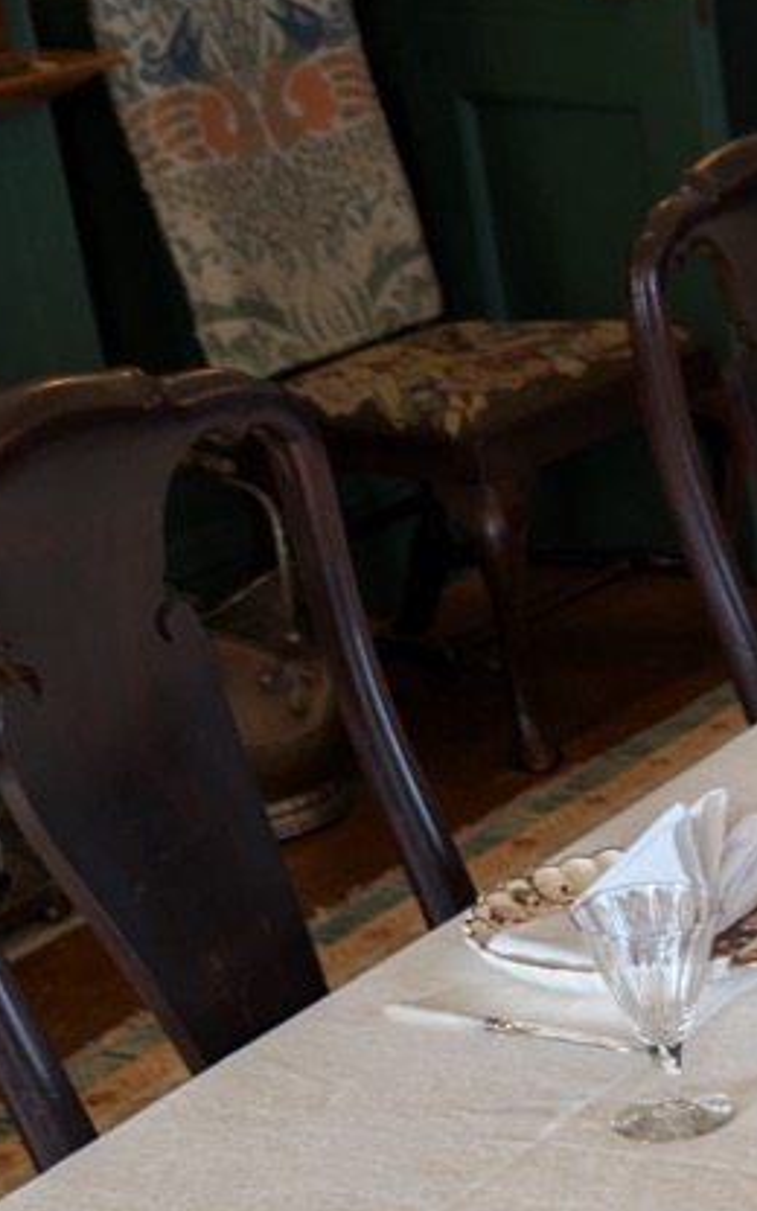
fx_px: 3235
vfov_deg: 20.5
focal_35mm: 98
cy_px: 1237
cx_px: 1427
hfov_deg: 12.1
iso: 80
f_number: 1.68
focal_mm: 6.9
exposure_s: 1/15
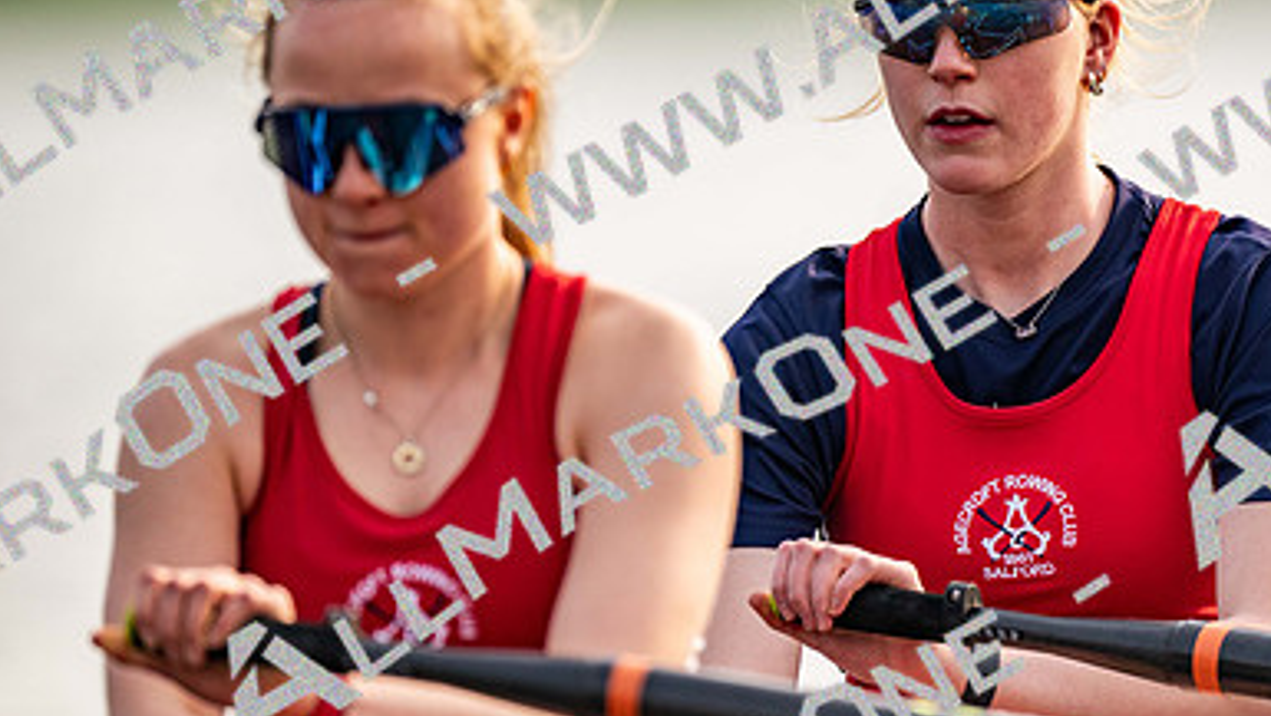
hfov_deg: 2.3
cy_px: 256
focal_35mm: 947
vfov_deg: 1.3
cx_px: 898
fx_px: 31931
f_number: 4
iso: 450
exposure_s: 1/2500
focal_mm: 600
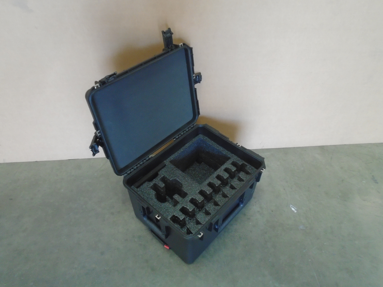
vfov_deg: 53.1
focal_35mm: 26
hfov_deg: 67.3
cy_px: 144
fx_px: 288
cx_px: 192
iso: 400
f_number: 3.2
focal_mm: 4.6
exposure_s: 1/30
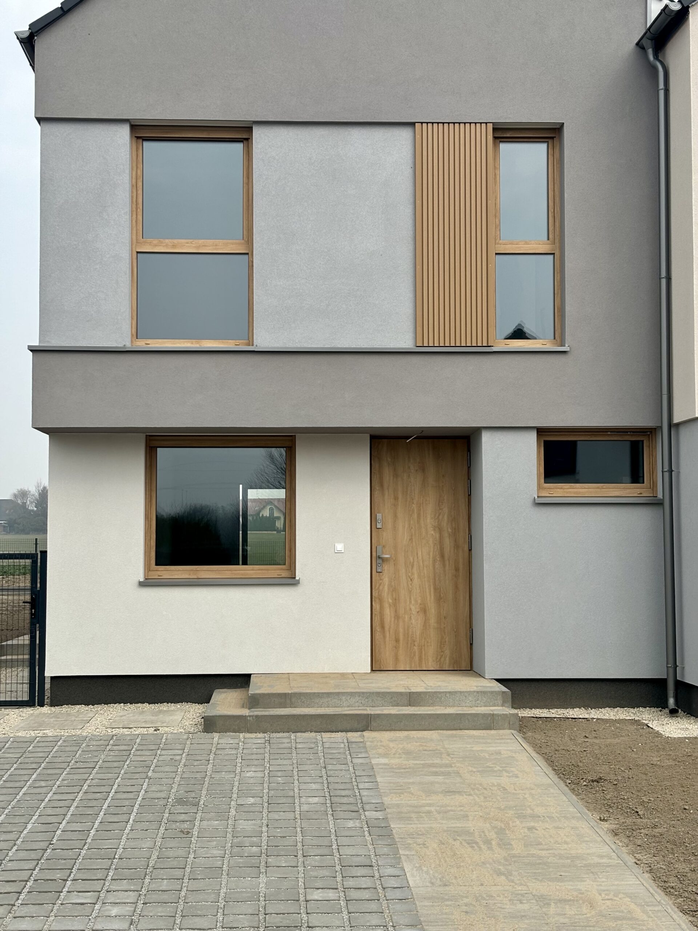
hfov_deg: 28.0
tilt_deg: +3.1
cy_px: 466
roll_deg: -0.8
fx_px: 1398
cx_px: 349
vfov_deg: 36.8
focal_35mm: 52
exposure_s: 1/1949
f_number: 1.6
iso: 32
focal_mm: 5.96
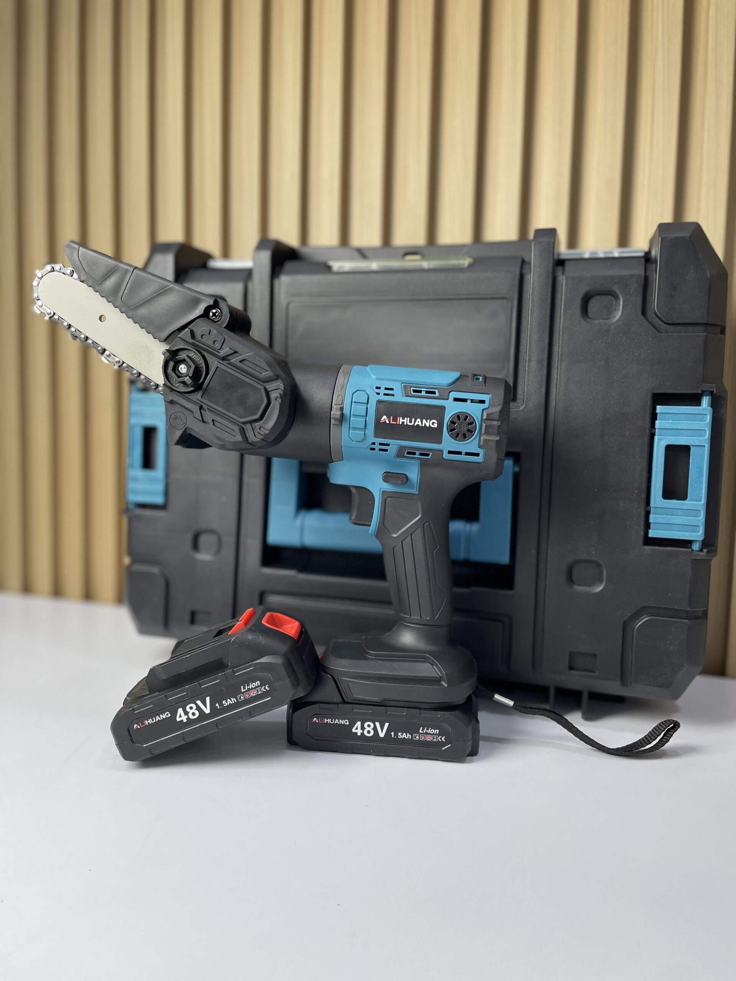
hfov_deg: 53.1
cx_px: 368
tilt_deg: -5.2
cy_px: 490
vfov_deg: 67.3
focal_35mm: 26
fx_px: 737
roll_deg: -1.0
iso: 64
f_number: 1.6
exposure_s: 1/120
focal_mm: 4.2
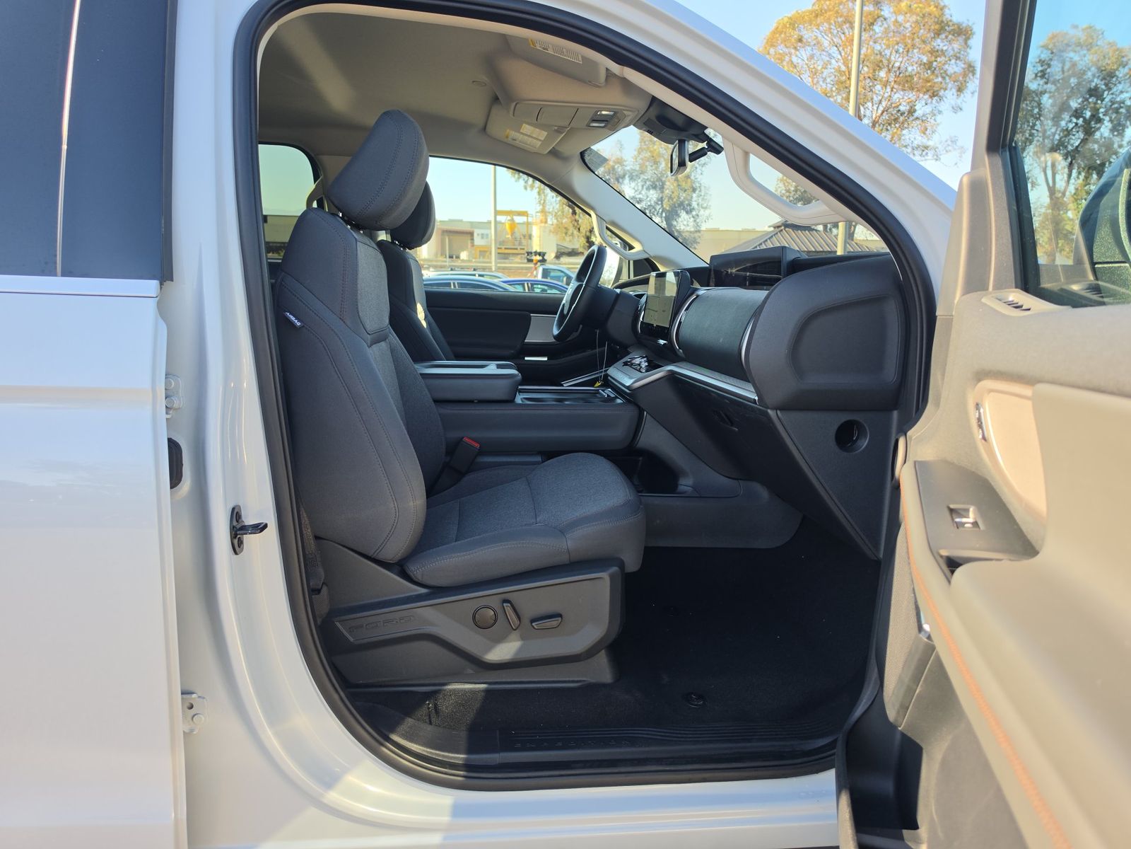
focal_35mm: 23
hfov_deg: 73.9
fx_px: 751
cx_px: 566
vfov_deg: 58.9
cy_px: 424
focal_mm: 6.5
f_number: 1.4
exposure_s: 1/184
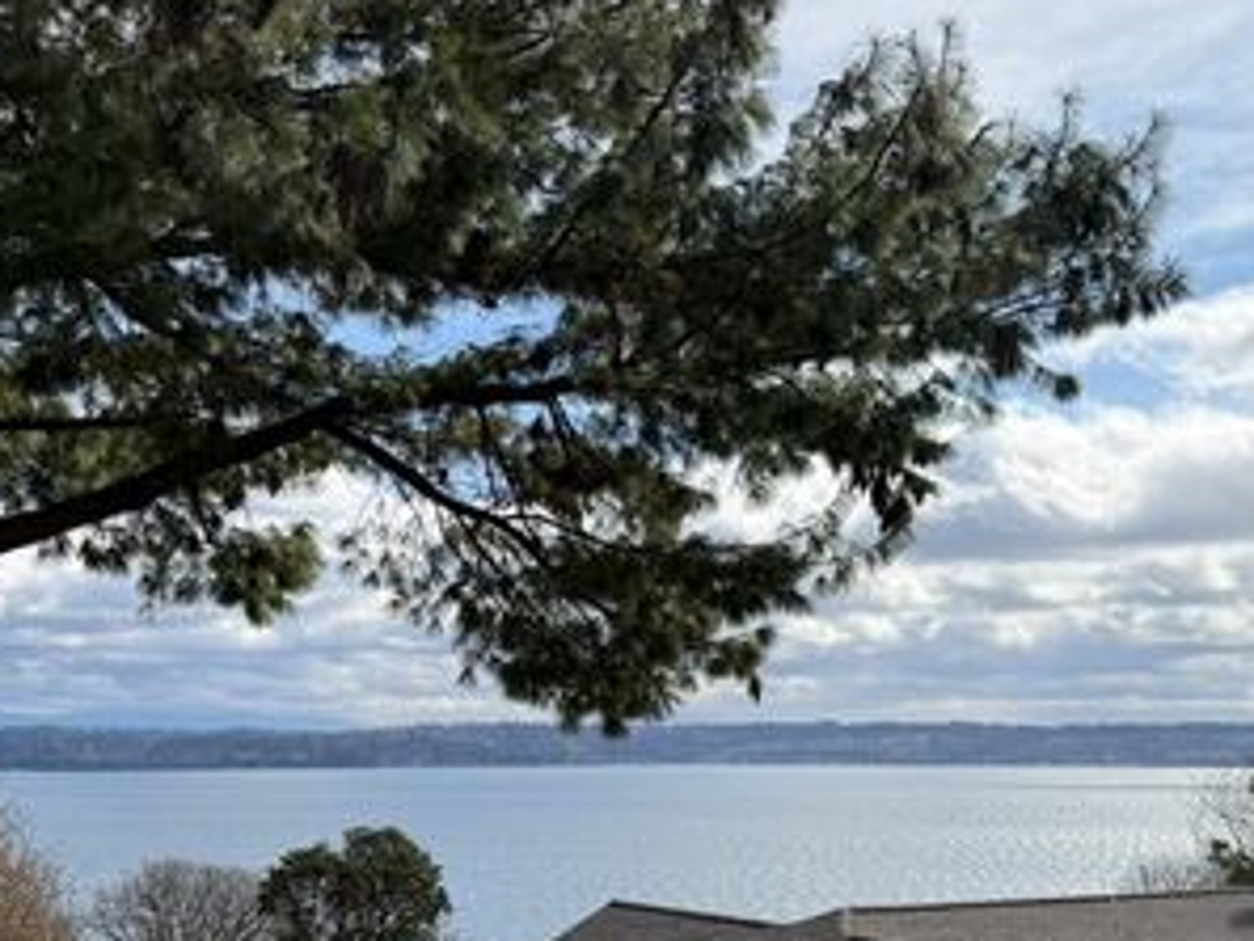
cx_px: 448
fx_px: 1740
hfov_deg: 39.3
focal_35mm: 48
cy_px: 694
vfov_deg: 29.8
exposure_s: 1/6711
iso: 100
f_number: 1.78
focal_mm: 6.76
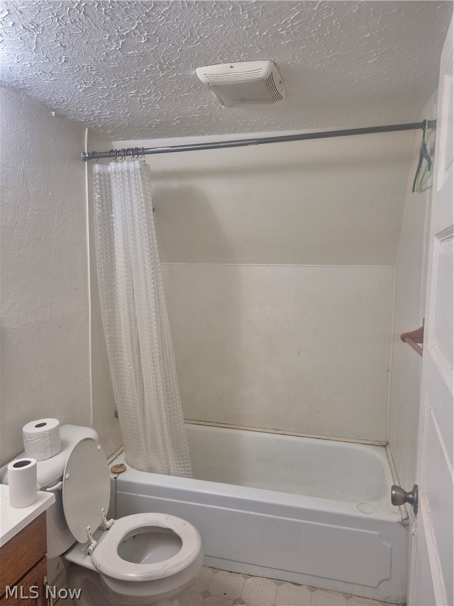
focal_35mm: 23
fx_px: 402
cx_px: 227
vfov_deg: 73.9
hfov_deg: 58.9
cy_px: 303
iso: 200
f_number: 1.8
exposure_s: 1/120
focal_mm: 5.4
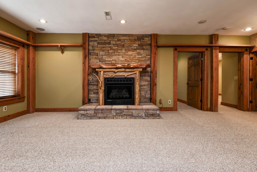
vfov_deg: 73.7
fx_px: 114
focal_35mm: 16
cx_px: 128
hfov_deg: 96.7
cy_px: 86
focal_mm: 16
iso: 125
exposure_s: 1/6
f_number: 6.3
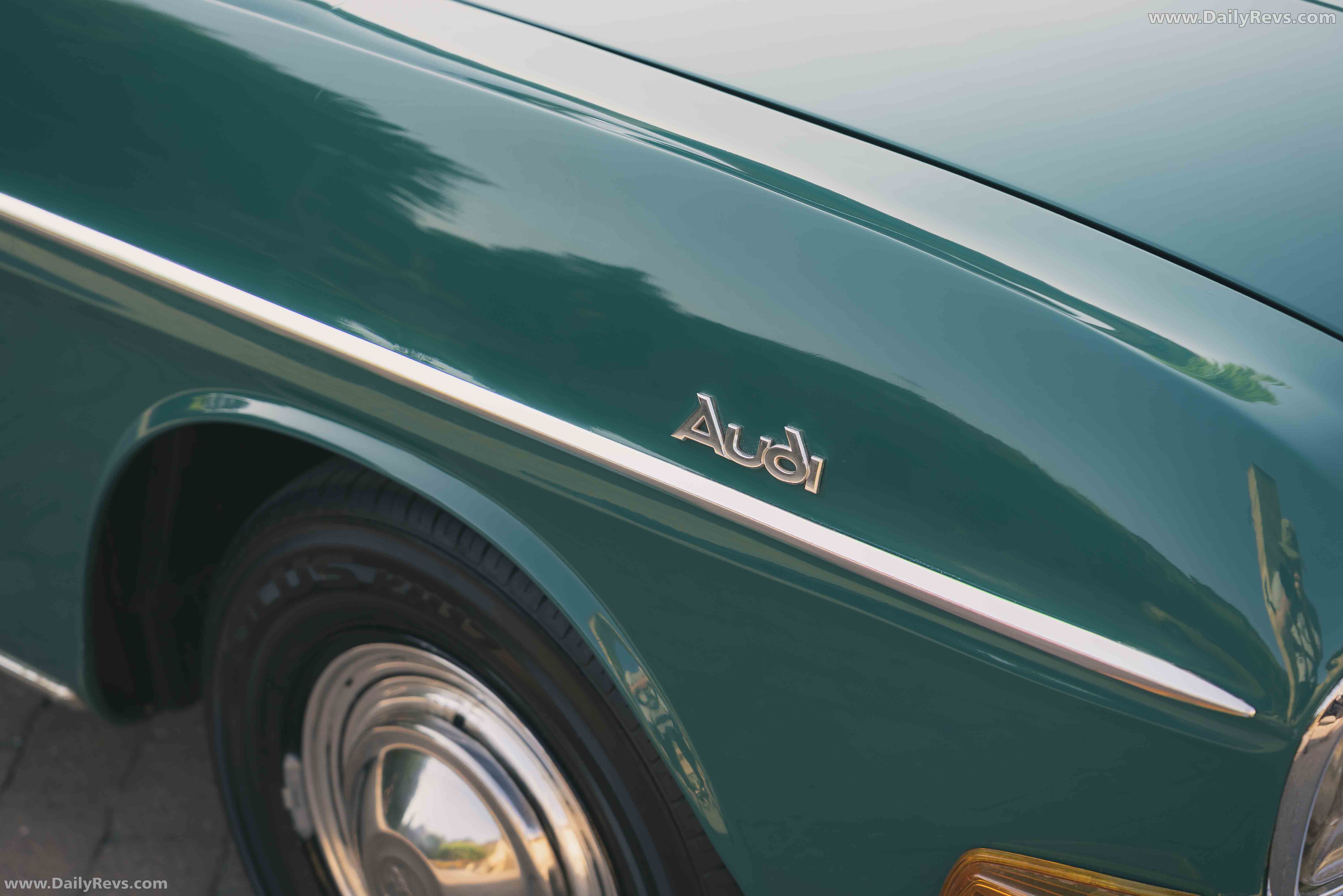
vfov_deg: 23.0
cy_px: 448
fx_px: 2201
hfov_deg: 33.9
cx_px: 672
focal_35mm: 59
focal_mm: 59
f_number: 5
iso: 125
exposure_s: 1/160
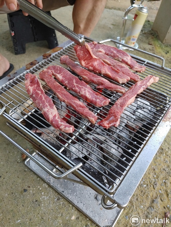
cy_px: 114
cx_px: 86
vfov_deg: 67.3
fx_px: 171
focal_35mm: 26
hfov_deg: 53.1
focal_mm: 4.81
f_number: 1.8
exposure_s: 1/120
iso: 150
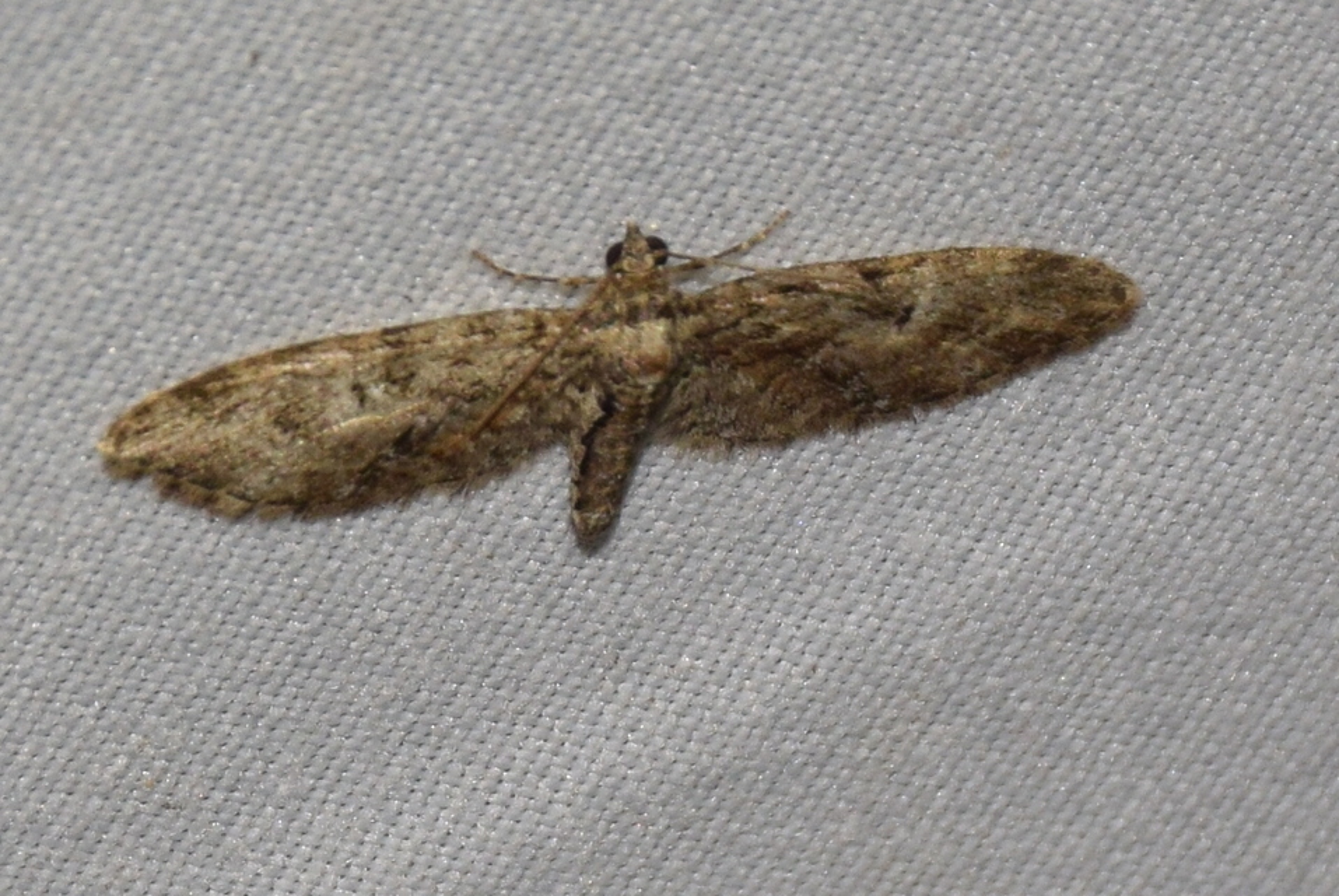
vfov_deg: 6.6
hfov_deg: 9.8
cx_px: 670
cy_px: 448
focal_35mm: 210
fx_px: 7818
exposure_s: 1/160
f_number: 10
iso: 400
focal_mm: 140
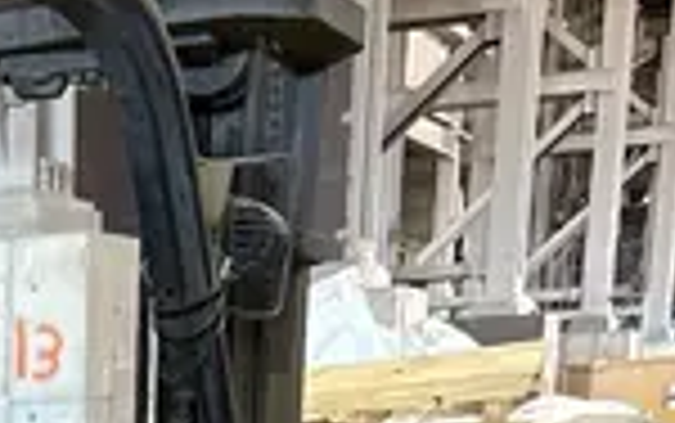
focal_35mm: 135
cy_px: 1267
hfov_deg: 14.3
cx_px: -387
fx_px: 2485
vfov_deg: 8.3
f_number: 1.5
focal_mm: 5.7
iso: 320
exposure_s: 1/60
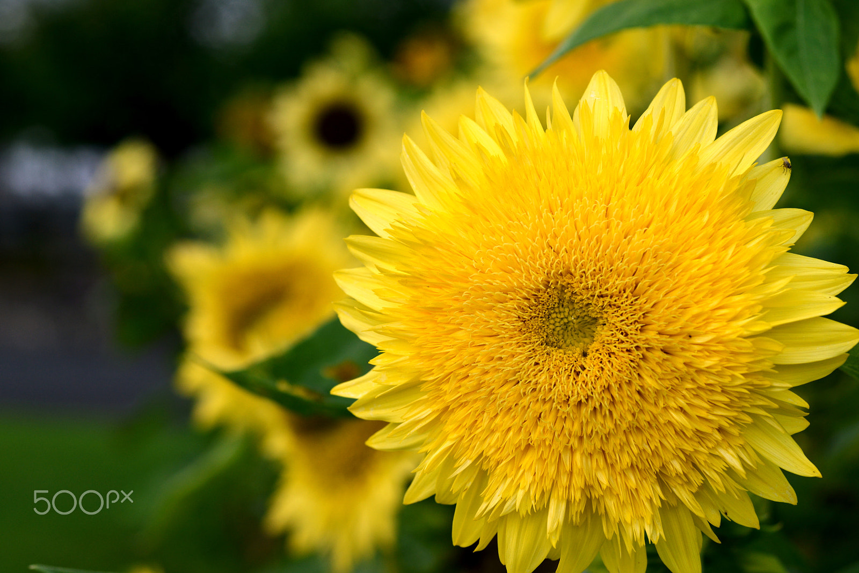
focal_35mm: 90
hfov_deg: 22.6
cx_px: 430
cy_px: 286
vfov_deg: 15.2
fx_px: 2148
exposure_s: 1/350
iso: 200
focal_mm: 90
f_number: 9.5
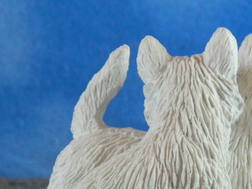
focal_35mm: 155
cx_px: 179
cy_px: 159
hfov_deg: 12.7
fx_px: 1128
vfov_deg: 9.5
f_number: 4
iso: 400
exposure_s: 1/40
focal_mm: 12.6
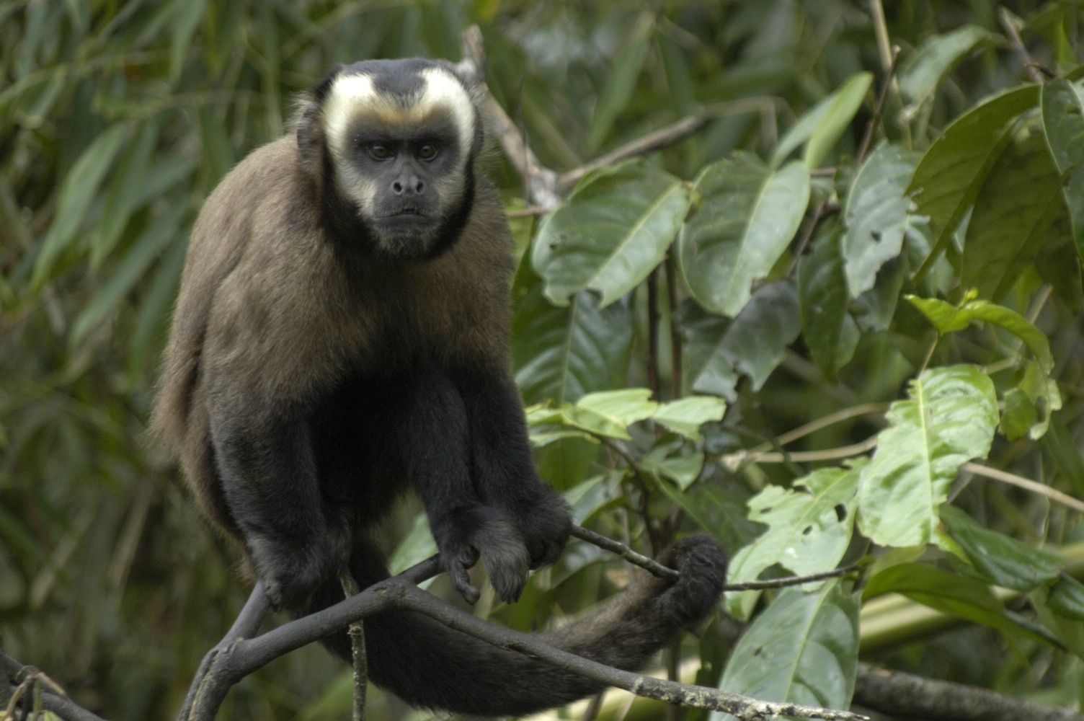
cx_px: 542
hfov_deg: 6.0
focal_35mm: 345
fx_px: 10379
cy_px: 360
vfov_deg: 4.0
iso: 500
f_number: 6.3
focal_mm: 230
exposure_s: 1/160
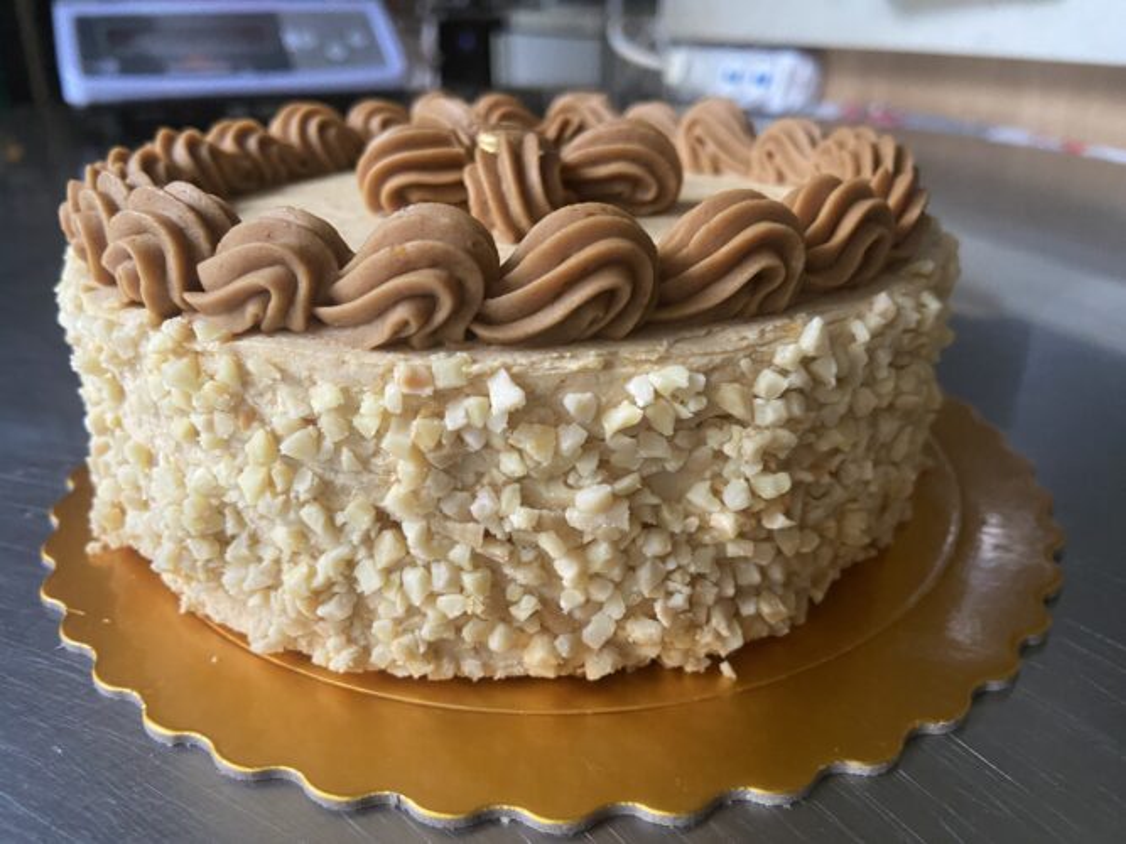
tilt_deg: -24.4
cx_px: 563
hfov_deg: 67.3
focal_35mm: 26
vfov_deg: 53.0
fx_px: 846
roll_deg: -0.6
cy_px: 422
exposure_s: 1/60
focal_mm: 4.25
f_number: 1.8
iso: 320
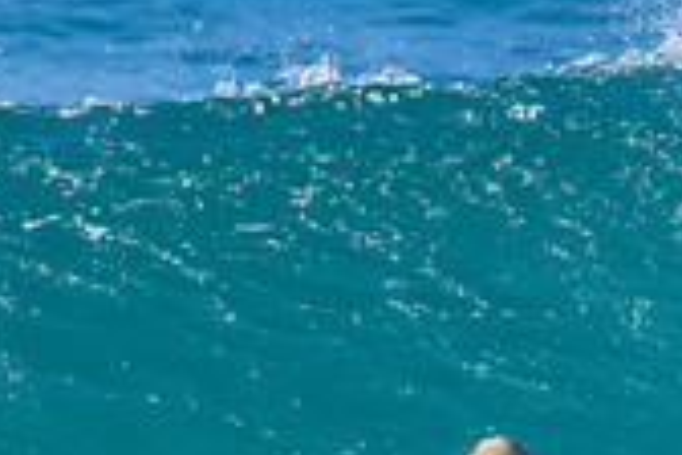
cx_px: 114
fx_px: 49119
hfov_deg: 0.8
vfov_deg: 0.5
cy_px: 628
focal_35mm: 2593
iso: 400
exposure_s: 1/2000
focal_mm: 500
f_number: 5.6
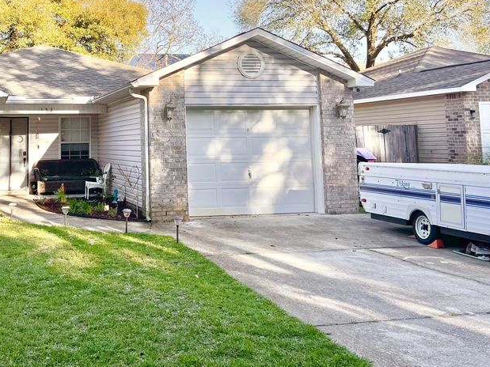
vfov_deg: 32.8
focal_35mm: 43
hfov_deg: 42.5
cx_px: 121
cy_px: 85
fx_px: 609
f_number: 1.5
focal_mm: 5.7
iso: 50
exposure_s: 1/1724
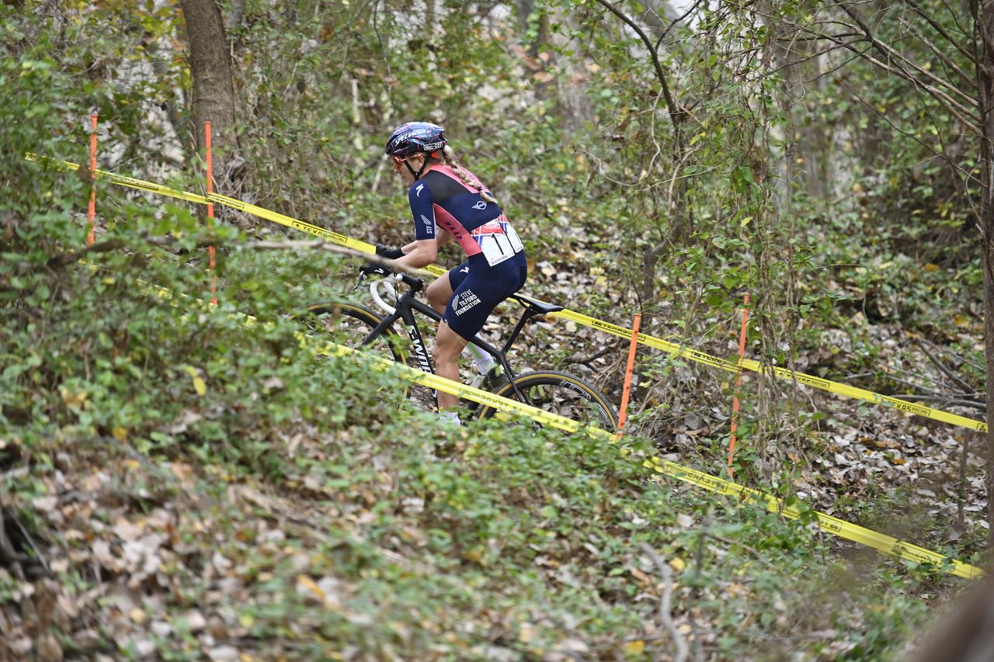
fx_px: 4969
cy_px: 331
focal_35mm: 180
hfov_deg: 11.4
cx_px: 497
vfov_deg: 7.6
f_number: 3.2
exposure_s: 1/500
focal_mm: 180
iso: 400
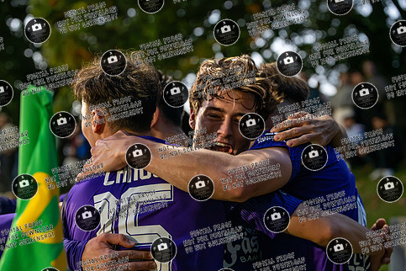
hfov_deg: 24.2
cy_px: 136
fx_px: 947
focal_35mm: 84
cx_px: 193
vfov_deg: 16.3
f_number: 3.5
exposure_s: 1/400
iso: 4000
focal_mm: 70
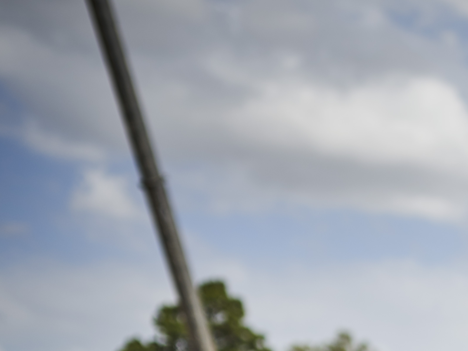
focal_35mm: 115
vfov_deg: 12.5
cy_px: 433
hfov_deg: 16.0
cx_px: 644
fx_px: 1555
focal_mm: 35
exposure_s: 1/6400
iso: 64
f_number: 1.4
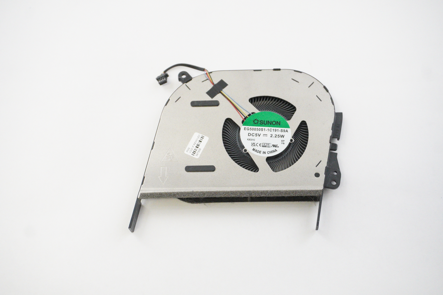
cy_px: 148
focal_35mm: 48
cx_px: 222
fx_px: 590
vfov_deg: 28.0
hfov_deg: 41.1
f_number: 5.6
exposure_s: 1/320
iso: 6400
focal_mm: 32
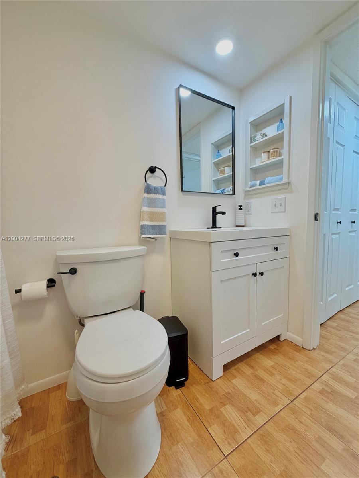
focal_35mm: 14
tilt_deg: -4.2
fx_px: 194
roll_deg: +1.4
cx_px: 180
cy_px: 239
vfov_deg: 102.1
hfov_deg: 85.7
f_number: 2.2
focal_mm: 2.22
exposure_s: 1/120
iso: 160
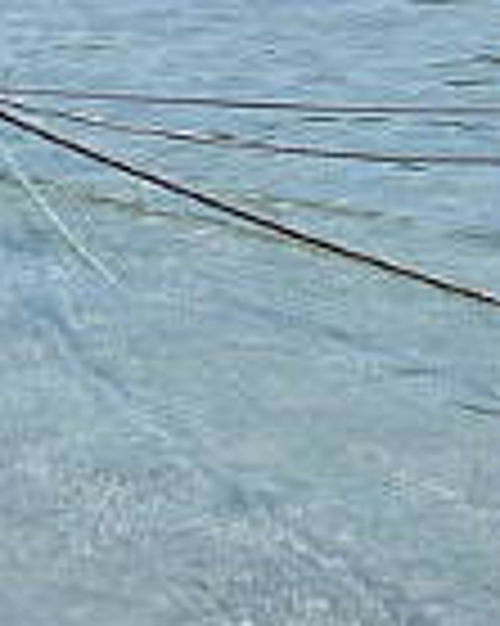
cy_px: -554
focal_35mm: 399
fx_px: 7389
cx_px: -14
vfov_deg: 4.8
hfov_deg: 3.9
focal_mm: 13.72
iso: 125
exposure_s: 1/320
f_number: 3.2
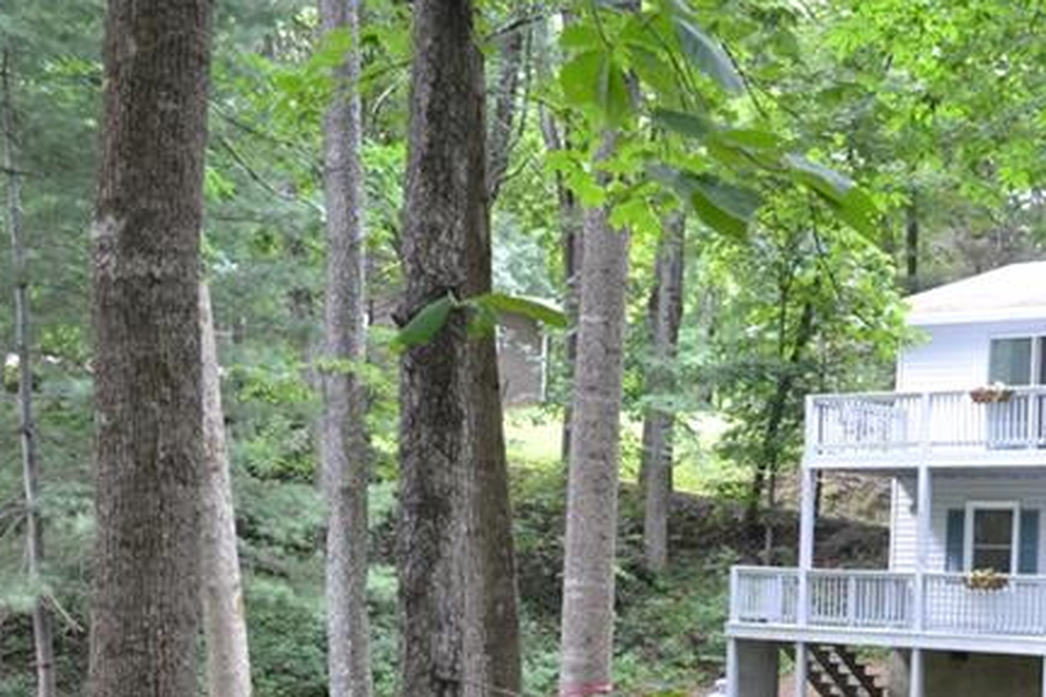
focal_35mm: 64
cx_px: 893
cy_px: 724
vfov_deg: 20.5
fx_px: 1859
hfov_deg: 30.4
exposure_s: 1/30
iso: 400
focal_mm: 18
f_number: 3.5
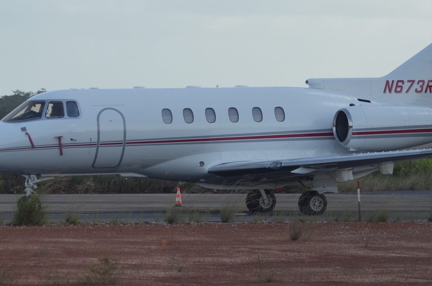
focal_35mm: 241
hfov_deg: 8.6
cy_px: 122
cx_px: 253
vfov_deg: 5.7
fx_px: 2886
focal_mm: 98
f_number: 5.6
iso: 400
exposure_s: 1/1600
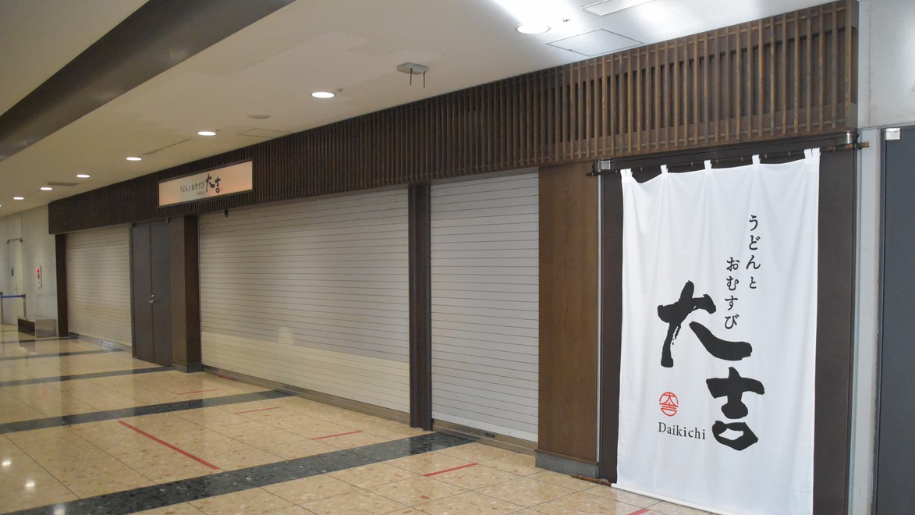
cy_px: 307
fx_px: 741
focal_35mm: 31
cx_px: 466
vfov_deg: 38.2
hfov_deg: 63.4
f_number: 3.5
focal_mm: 19
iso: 6400
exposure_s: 1/1000
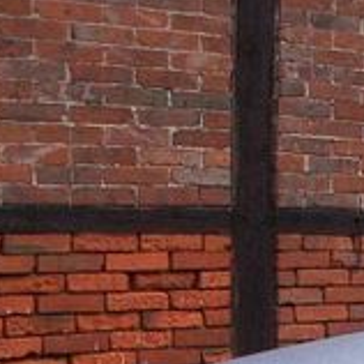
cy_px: 532
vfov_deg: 12.3
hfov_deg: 12.1
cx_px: 574
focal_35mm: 136
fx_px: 1618
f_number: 2.8
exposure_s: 1/250
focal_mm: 6.3
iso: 80
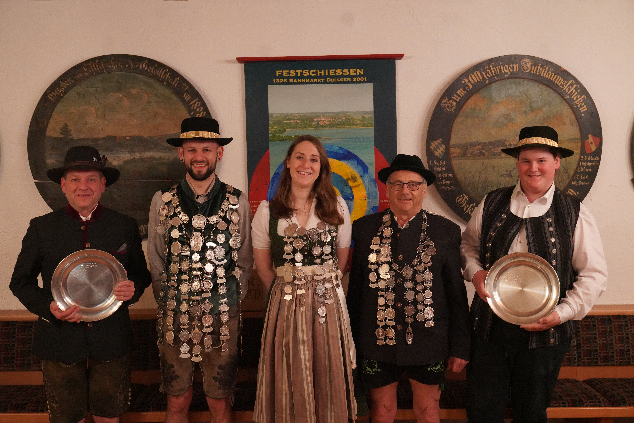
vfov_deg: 32.6
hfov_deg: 47.4
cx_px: 317
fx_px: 722
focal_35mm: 41
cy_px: 212
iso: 8000
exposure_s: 1/160
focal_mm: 41
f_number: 4
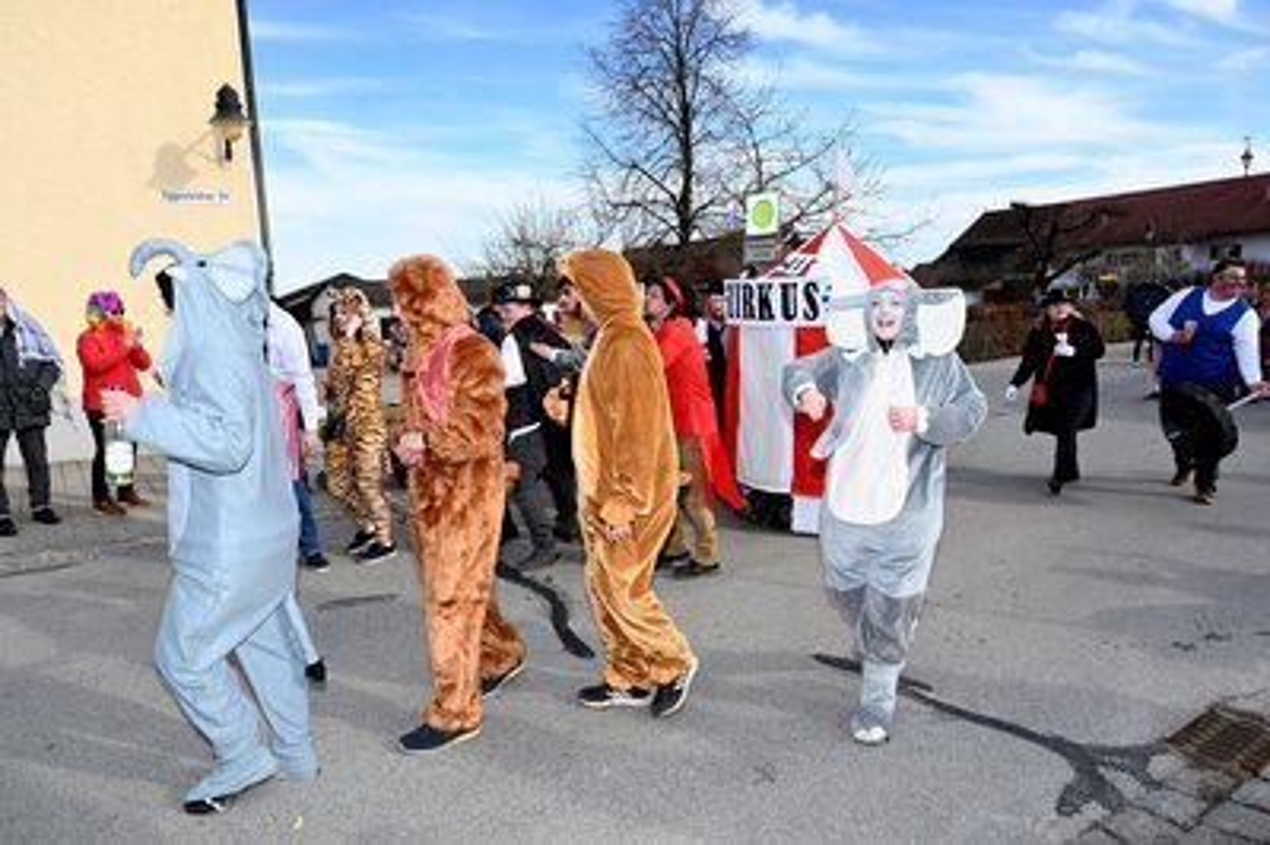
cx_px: 635
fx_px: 899
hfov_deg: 70.5
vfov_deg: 50.3
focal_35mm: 26
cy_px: 422
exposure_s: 1/200
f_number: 22
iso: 1000
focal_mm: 25.5
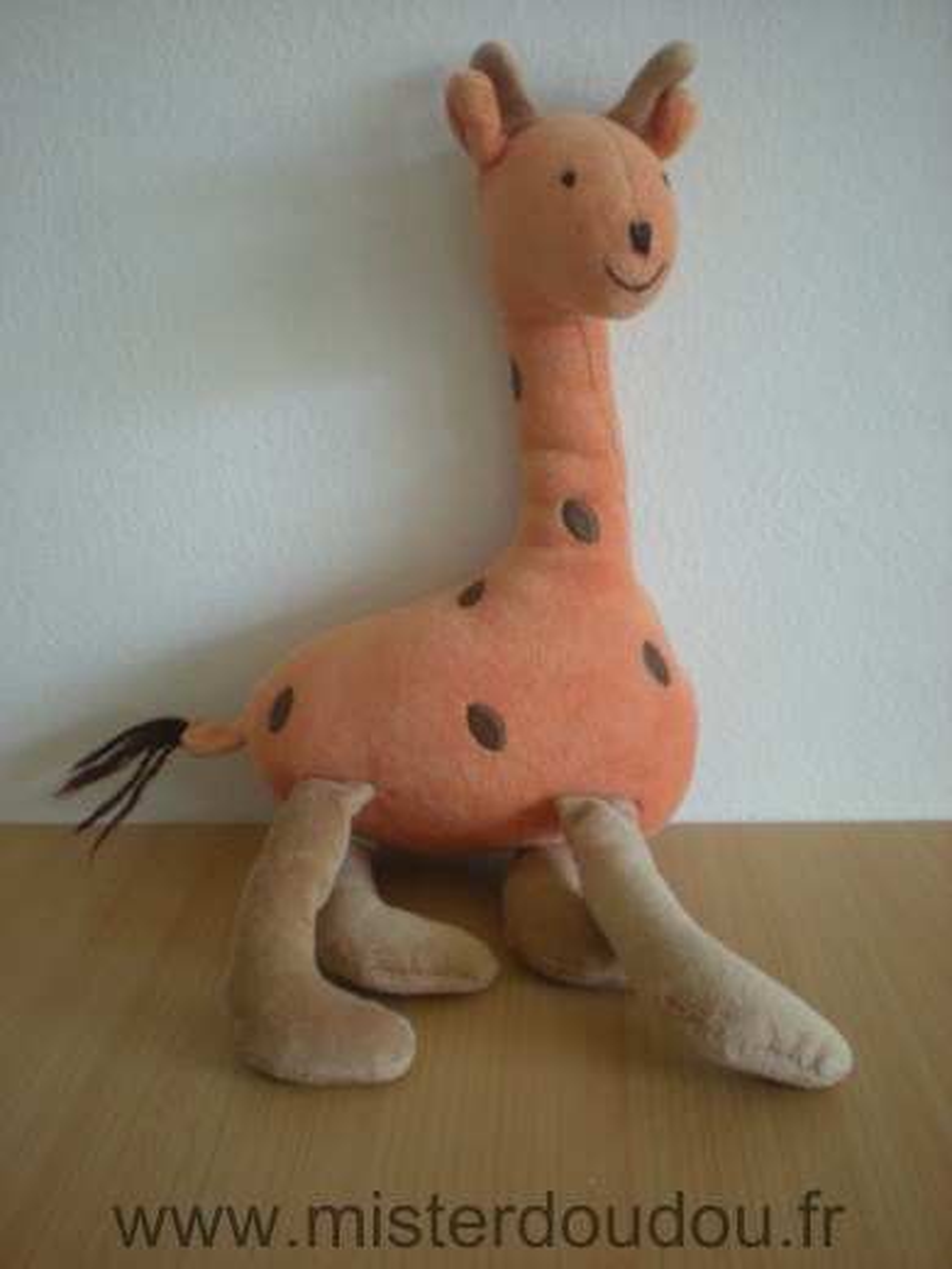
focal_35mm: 38
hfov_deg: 37.7
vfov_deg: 49.0
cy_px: 634
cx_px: 476
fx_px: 1393
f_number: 3.1
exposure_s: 1/20.1
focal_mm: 6.3
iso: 200
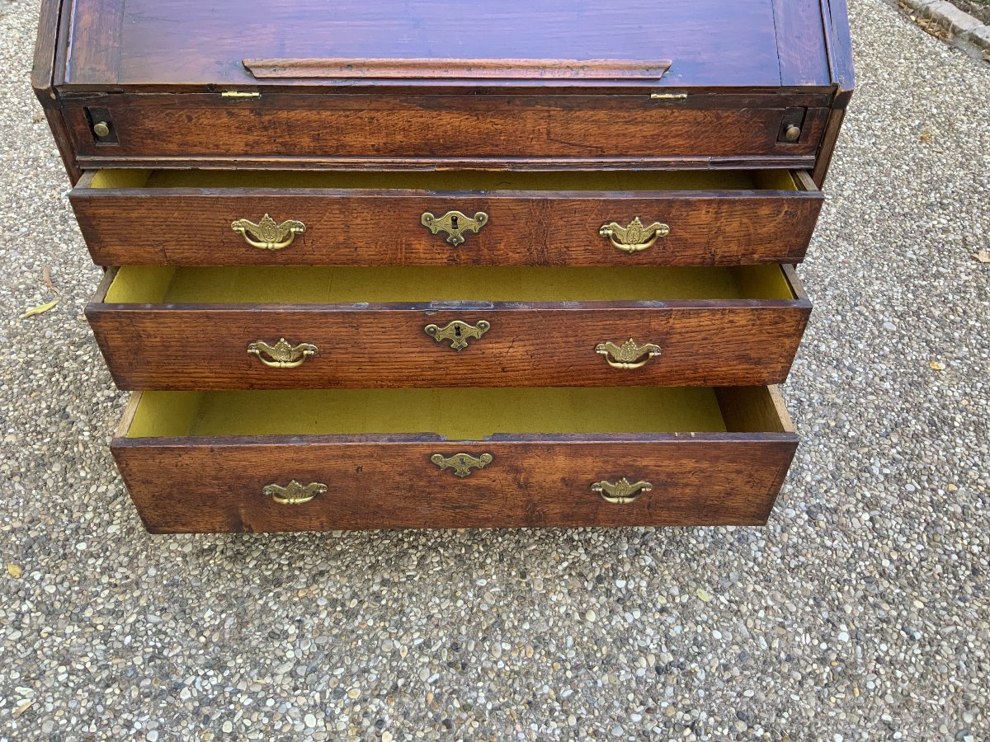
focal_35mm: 29
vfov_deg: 48.2
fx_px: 829
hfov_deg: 61.7
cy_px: 371
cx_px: 495
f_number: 1.8
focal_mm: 3
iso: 40
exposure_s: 1/60
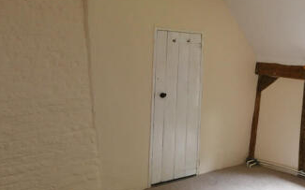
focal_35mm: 37
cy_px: 56
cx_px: 245
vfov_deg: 33.9
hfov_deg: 49.6
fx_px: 307
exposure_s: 1
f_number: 9
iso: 400
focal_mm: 18
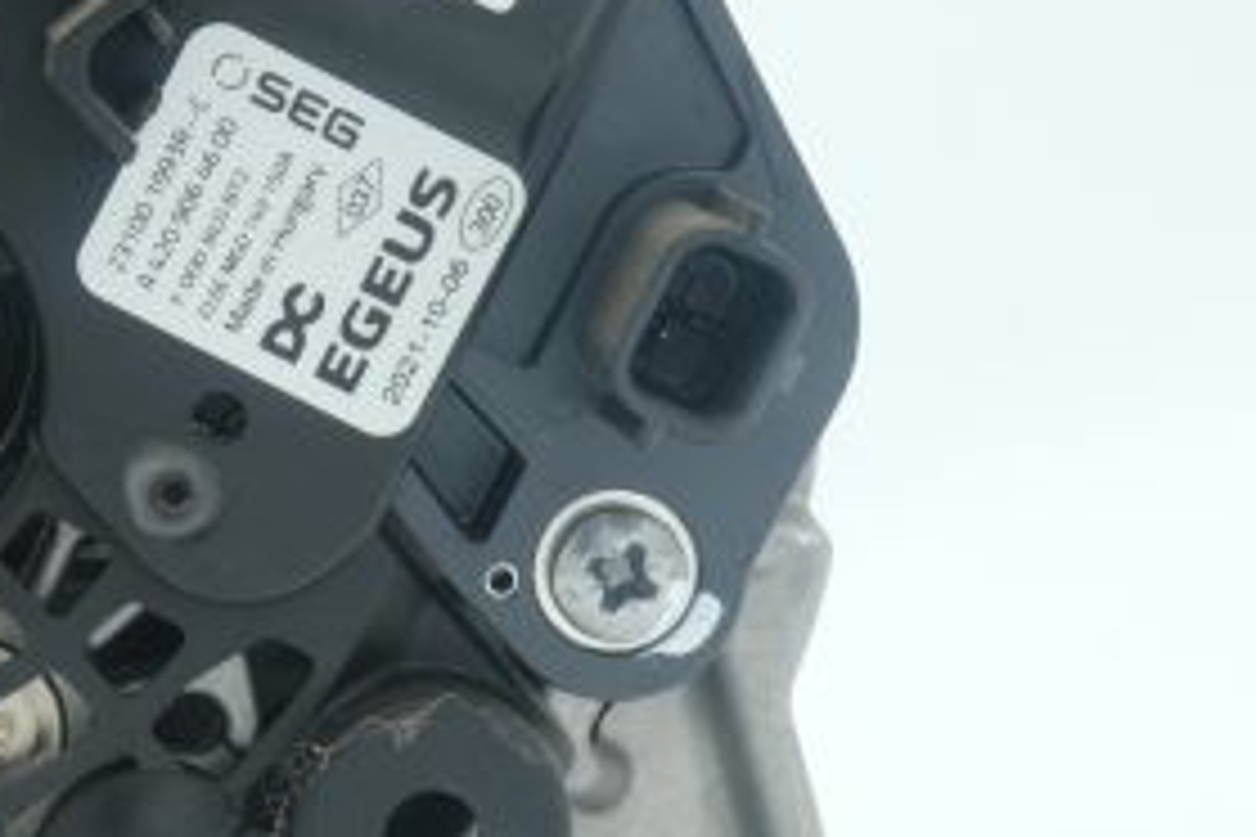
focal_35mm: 135
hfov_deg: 14.7
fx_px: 4710
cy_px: 349
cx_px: -212
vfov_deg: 10.2
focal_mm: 31.4
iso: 200
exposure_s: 1/20
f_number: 11
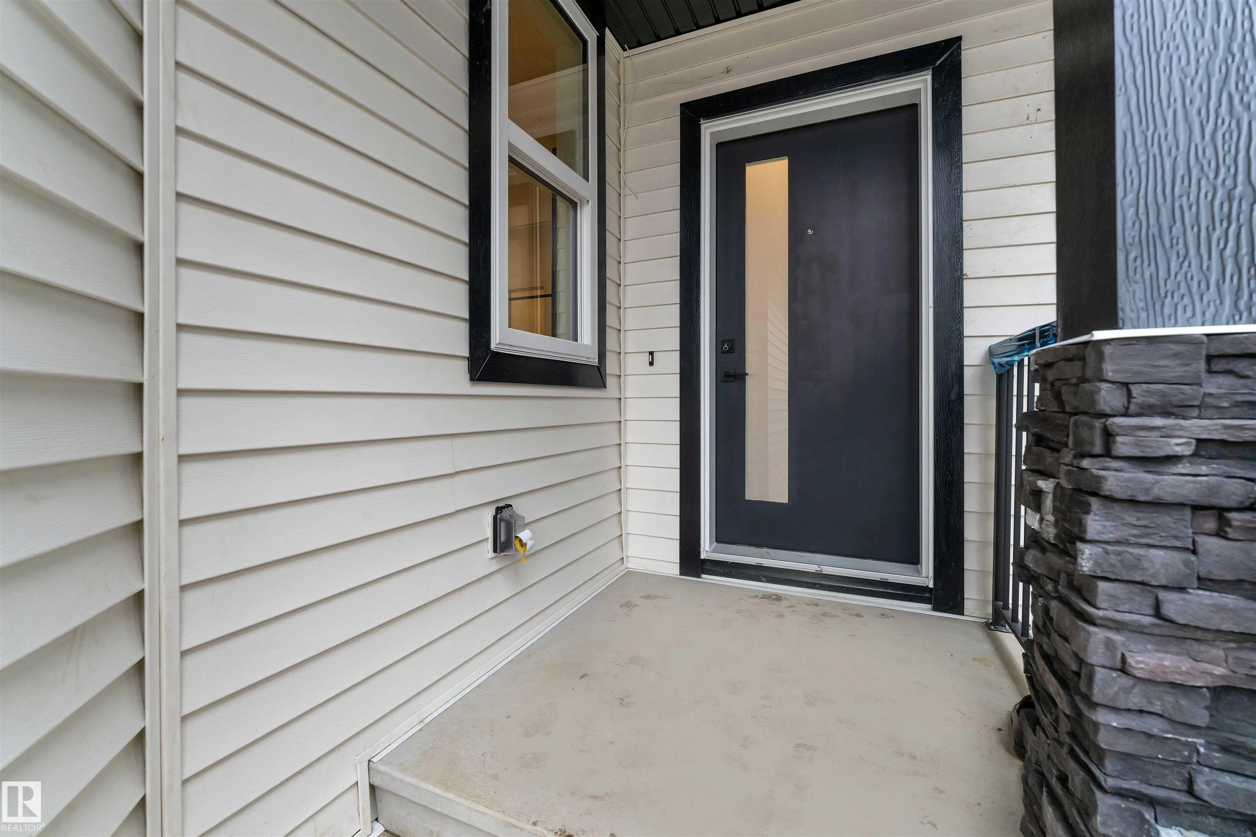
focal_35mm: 15
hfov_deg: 101.9
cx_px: 628
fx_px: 509
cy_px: 418
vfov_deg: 78.8
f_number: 5.6
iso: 1000
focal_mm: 14.6
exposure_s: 1/125
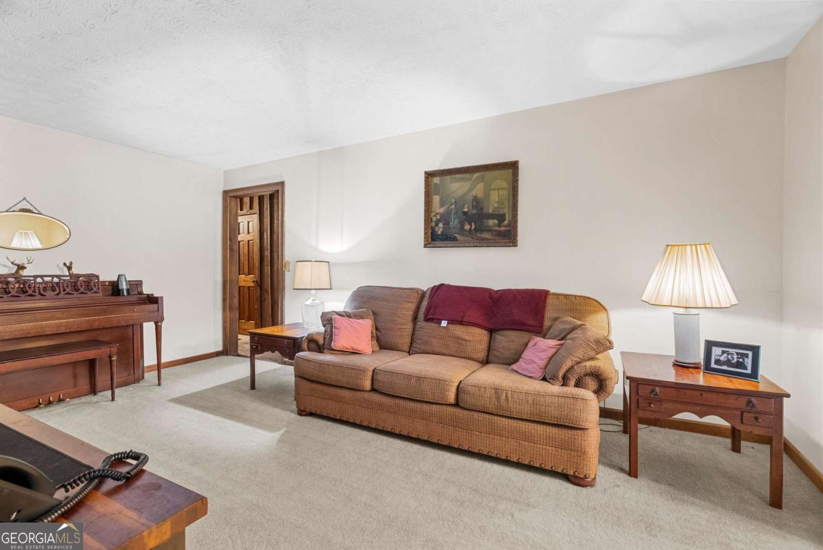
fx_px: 366
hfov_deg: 96.7
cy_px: 275
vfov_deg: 73.8
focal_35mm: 16
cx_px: 412
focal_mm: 16
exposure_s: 2.5
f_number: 8
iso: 1600
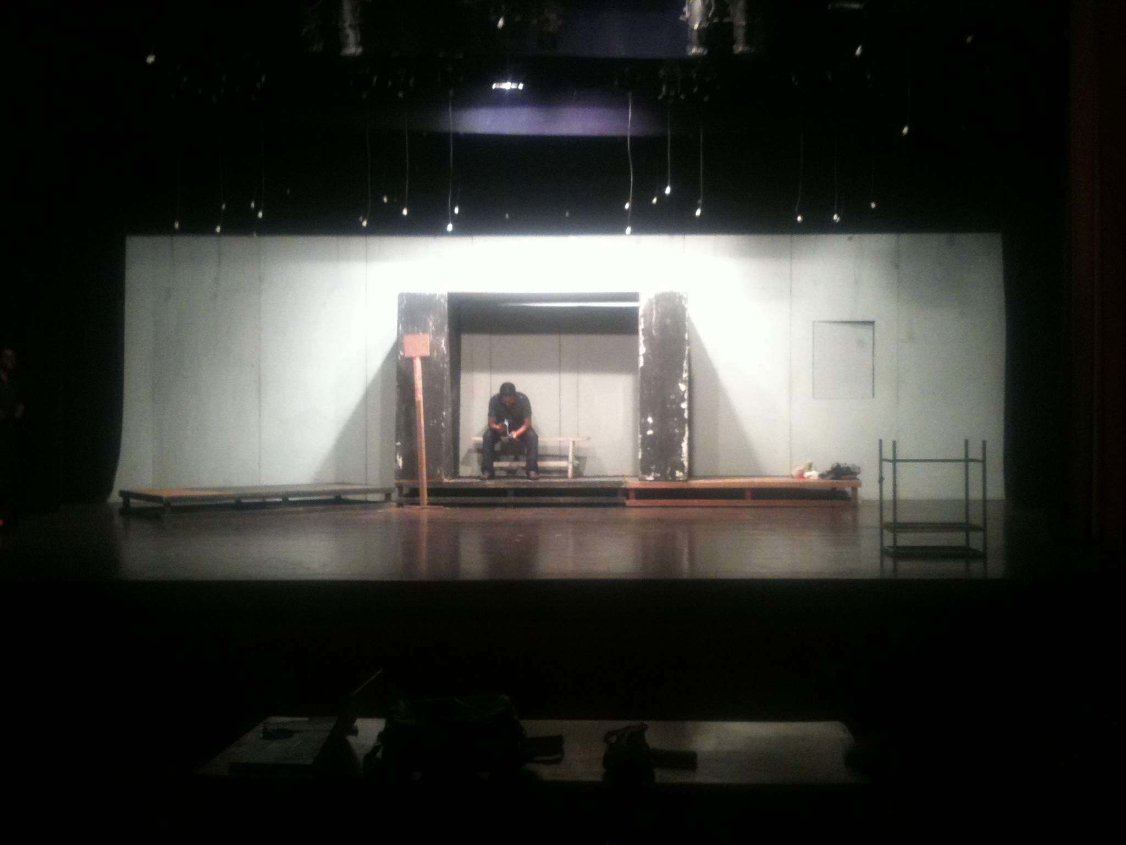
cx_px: 563
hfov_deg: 52.6
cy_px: 422
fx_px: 1138
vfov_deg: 40.7
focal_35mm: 35
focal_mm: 3.85
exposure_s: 1/15
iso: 200
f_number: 2.8
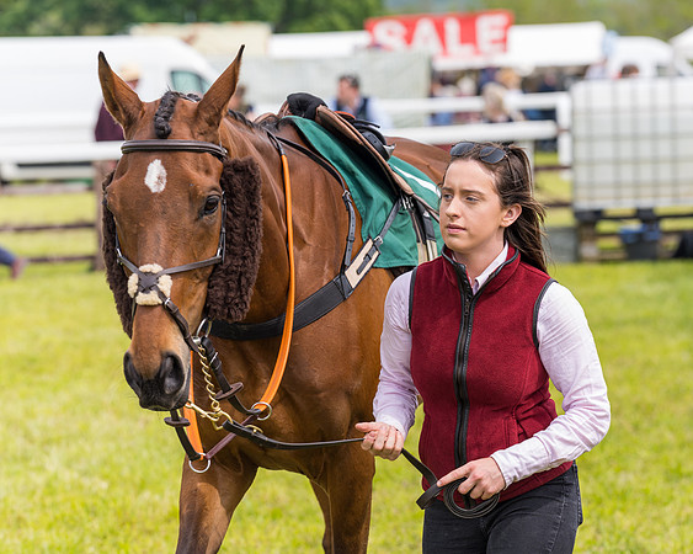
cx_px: 408
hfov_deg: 11.1
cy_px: 257
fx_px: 3564
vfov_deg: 8.9
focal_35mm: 174
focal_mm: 135
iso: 50
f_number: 4.5
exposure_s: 1/320
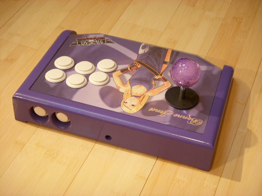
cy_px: 98
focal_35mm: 66
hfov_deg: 29.4
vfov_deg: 22.3
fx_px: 500
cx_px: 131
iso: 200
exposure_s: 1/13
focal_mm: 11
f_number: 3.7
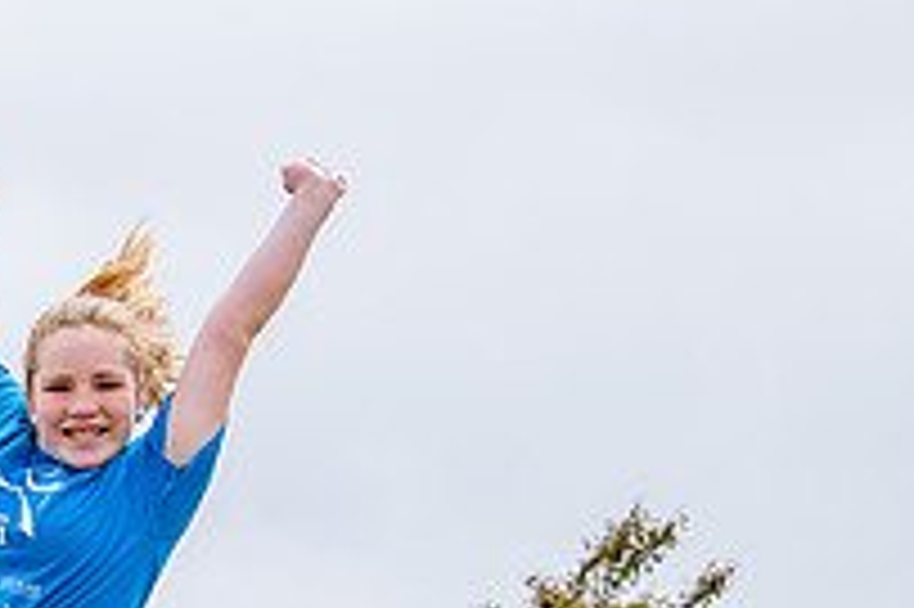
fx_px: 3196
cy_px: 716
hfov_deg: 15.3
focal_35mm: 126
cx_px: -353
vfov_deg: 10.7
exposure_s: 1/500
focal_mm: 40
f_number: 6.3
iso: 200
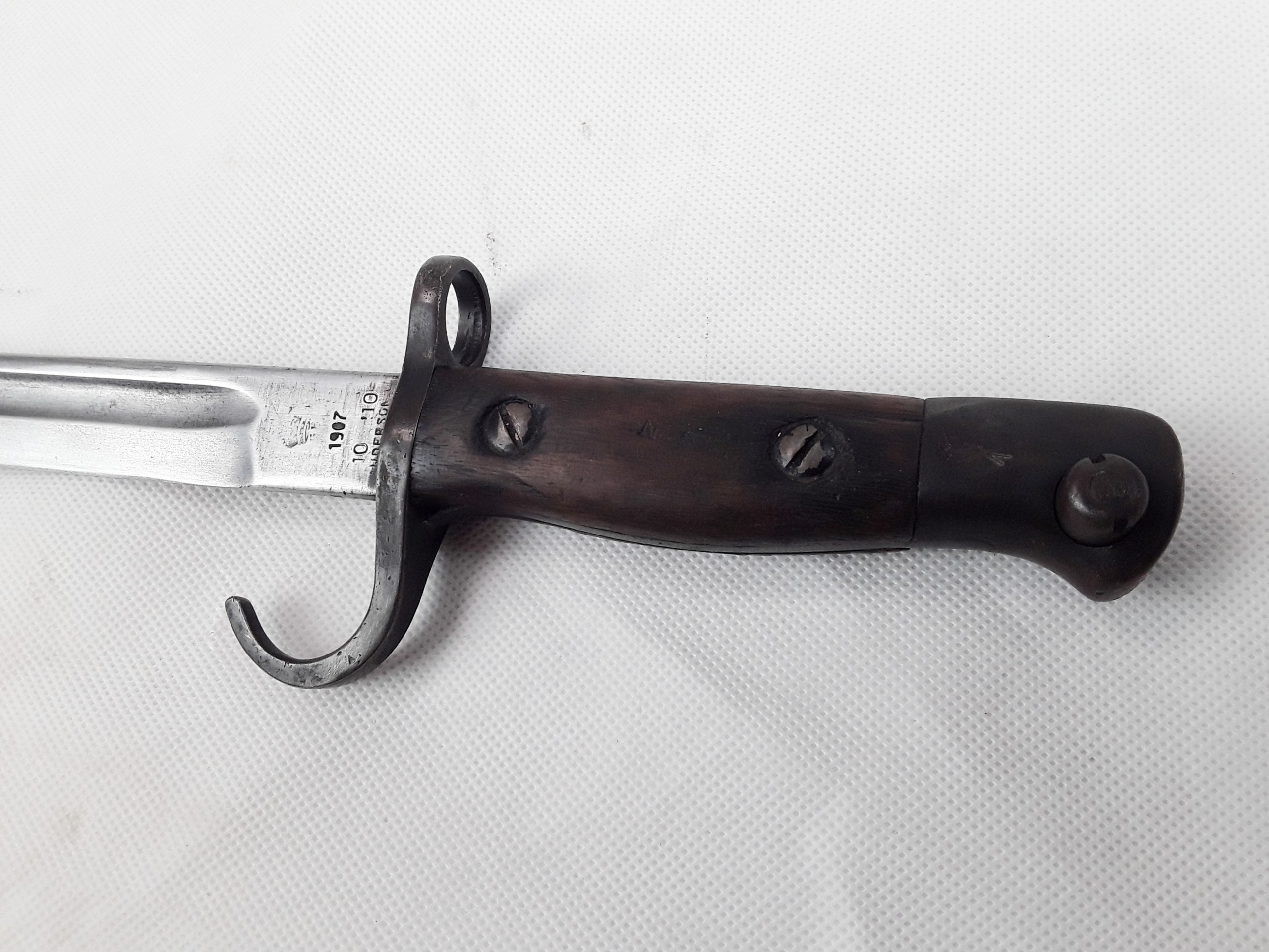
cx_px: 634
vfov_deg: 51.4
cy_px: 476
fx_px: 990
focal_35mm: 27
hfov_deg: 65.3
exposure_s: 1/60
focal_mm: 2.91
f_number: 1.9
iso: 40
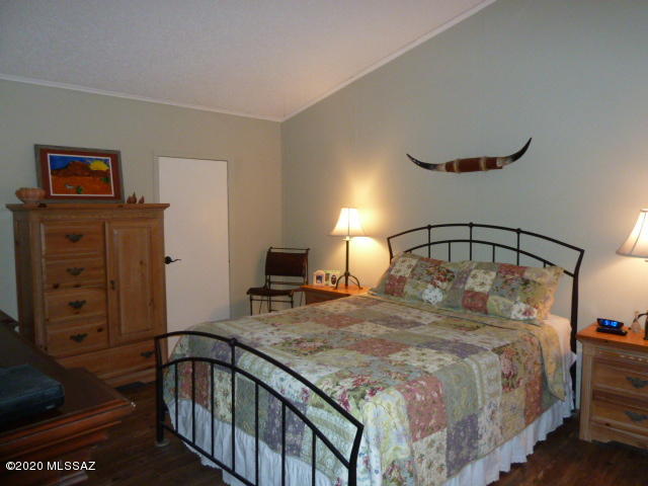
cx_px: 324
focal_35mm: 25
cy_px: 243
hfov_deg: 69.4
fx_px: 468
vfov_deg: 54.9
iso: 400
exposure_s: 1/60
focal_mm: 4.1
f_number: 3.3
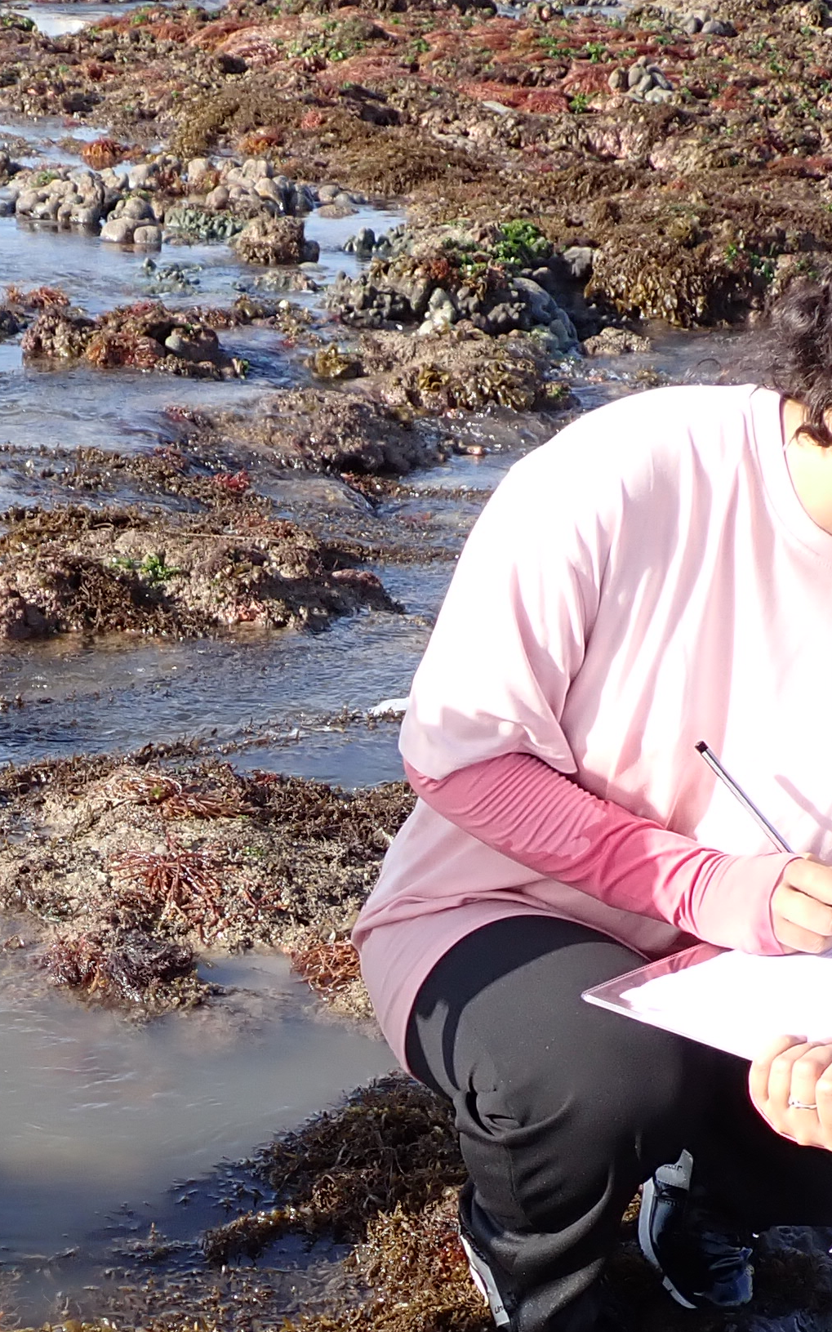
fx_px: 2831
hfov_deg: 16.4
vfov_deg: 25.8
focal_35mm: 78
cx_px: 2
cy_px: 1151
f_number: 3.2
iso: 100
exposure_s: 1/500
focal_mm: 5.4
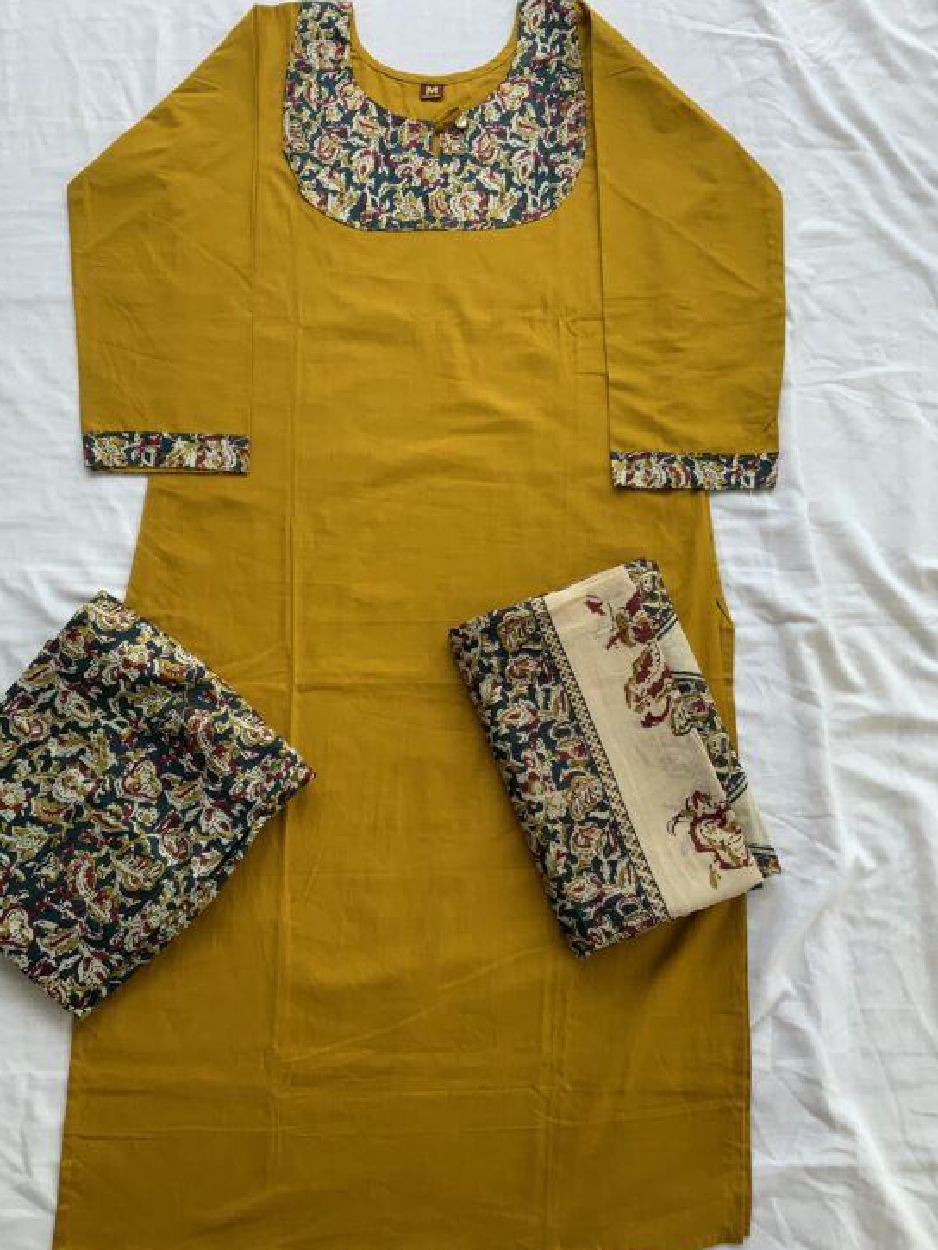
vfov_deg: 56.8
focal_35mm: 32
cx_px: 424
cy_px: 628
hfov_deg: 44.1
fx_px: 1156
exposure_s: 1/348
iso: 16
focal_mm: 3
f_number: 1.8
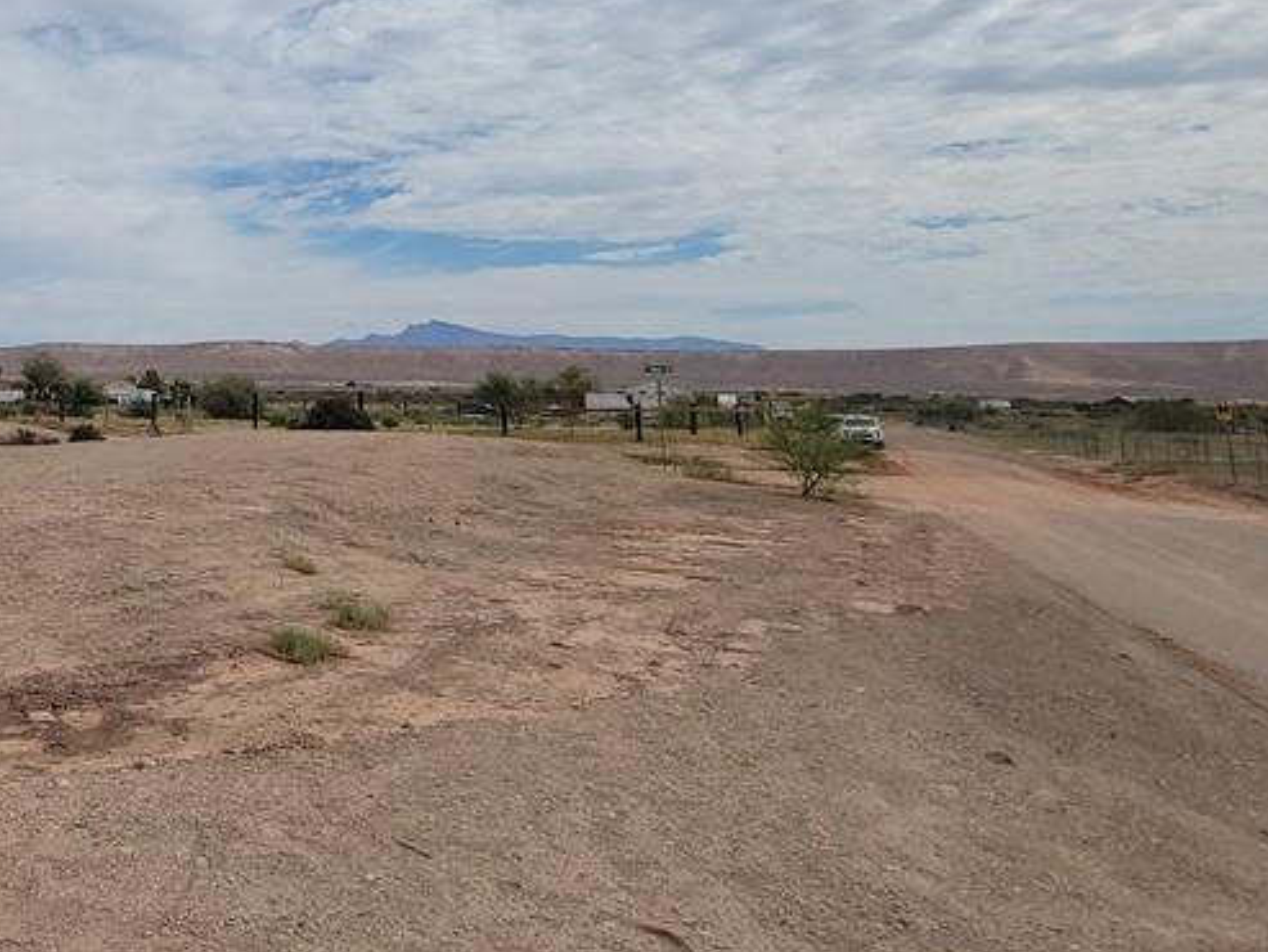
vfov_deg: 49.3
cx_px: 62
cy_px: 237
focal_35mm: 27
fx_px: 989
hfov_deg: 54.2
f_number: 2.2
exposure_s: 1/3336
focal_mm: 2.2
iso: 50
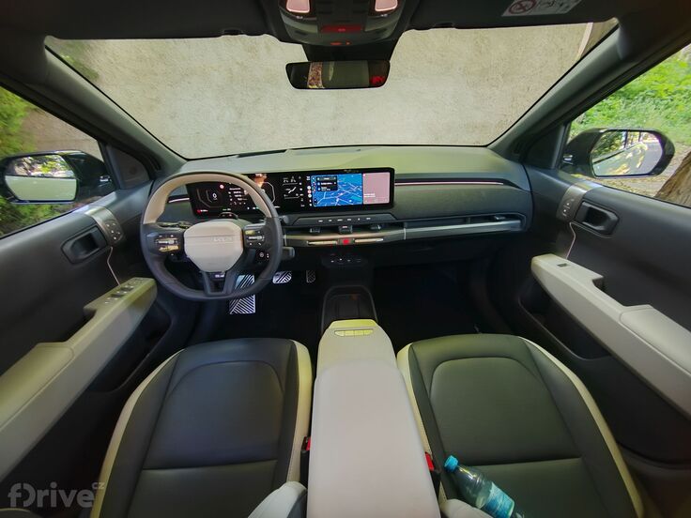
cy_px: 259
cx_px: 346
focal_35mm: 13
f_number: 2.2
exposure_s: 1/33
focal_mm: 2.16
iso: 500
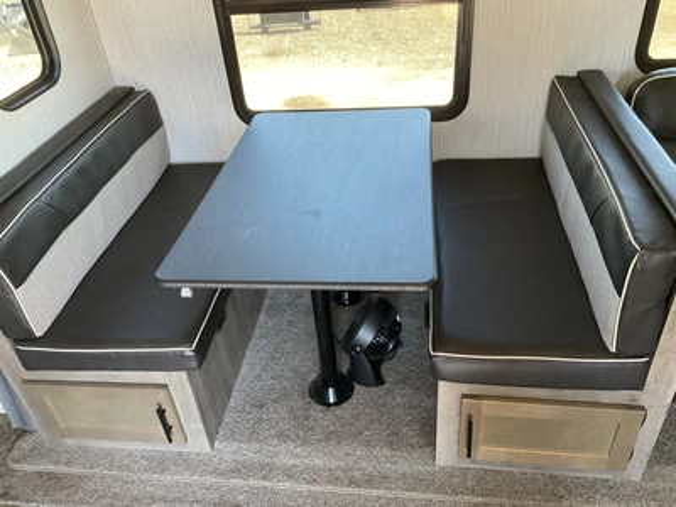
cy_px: 254
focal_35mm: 29
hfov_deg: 61.7
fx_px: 566
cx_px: 338
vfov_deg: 48.2
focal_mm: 3
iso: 100
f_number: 1.8
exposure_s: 1/60
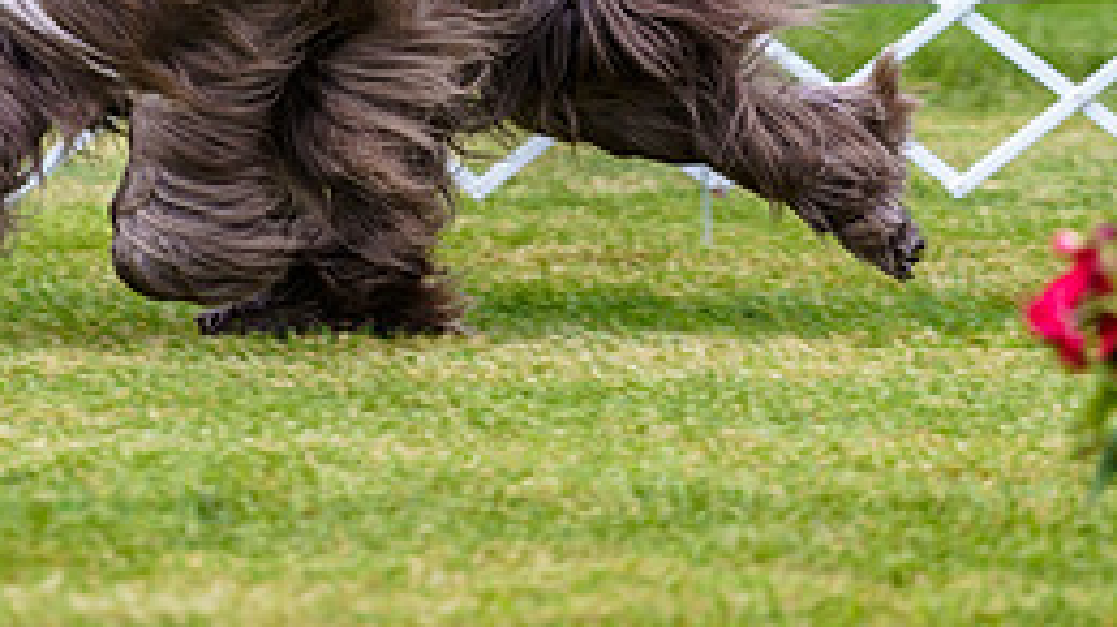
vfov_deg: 2.6
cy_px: -122
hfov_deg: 4.6
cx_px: 434
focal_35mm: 468
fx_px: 13856
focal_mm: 200
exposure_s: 1/500
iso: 250
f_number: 4
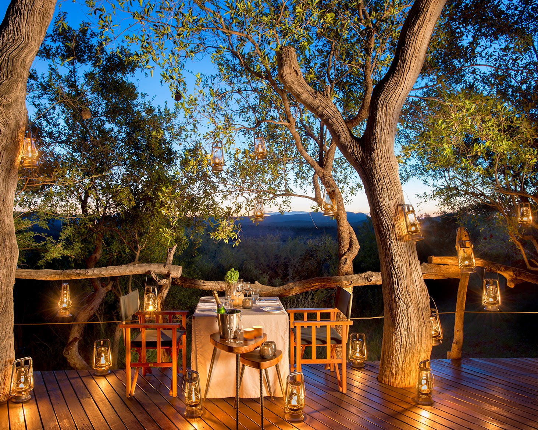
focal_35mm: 34
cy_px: 215
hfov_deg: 52.8
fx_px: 541
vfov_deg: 43.3
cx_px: 254
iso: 200
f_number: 9.5
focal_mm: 30
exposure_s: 20
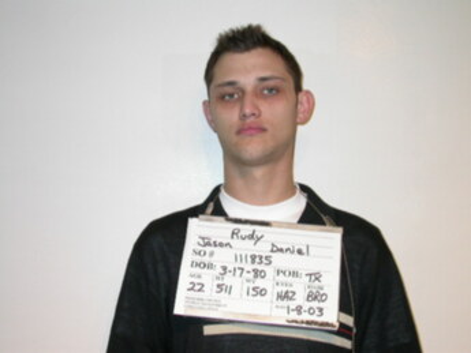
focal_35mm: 60
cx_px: 236
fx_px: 817
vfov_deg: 24.4
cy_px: 176
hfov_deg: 32.2
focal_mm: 12.6
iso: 100
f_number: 3.1
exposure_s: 1/60.3
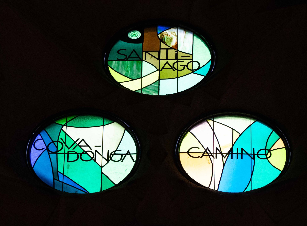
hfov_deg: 7.4
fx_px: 2368
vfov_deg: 5.5
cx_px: 139
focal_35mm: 269
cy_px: 114
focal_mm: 190
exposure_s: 1/1000
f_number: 6.3
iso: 8000
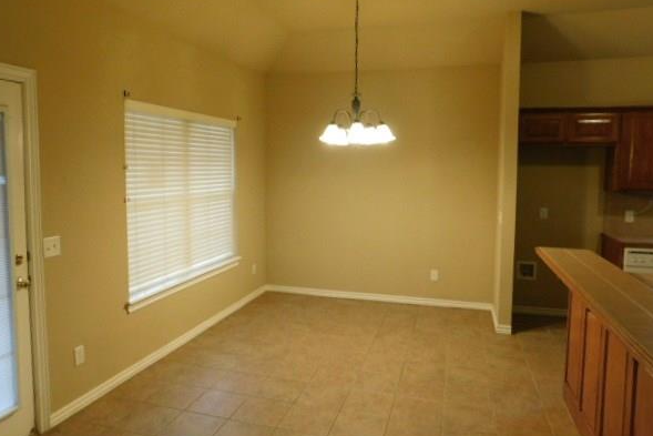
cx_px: 310
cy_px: 203
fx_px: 472
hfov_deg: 69.3
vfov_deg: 49.5
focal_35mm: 26
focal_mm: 4
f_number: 3
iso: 400
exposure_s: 1/25
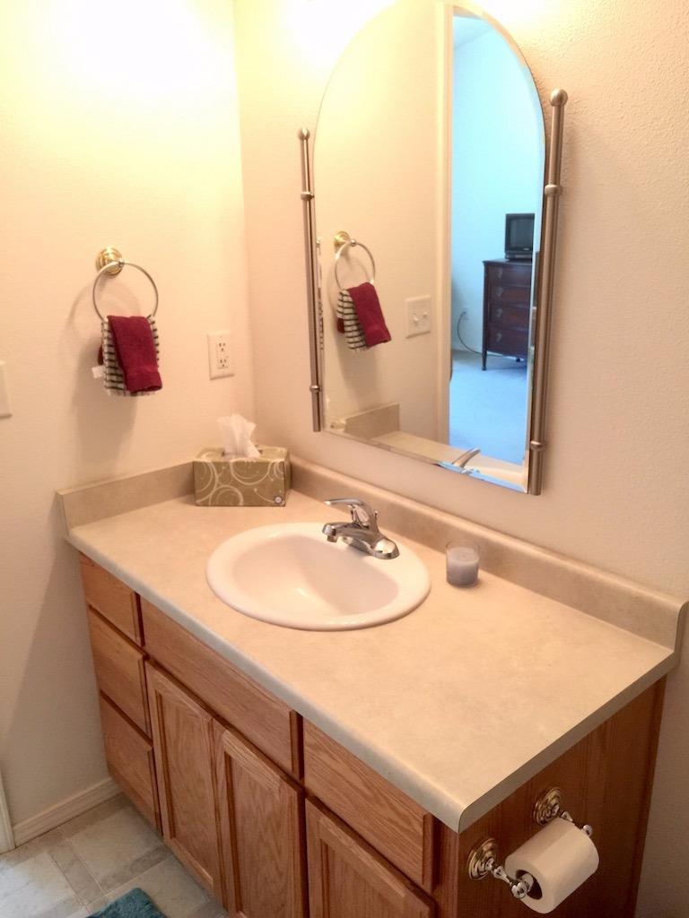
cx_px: 344
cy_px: 459
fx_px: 770
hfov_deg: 48.2
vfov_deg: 61.7
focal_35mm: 29
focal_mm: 4.15
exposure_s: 1/10
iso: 100
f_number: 2.2
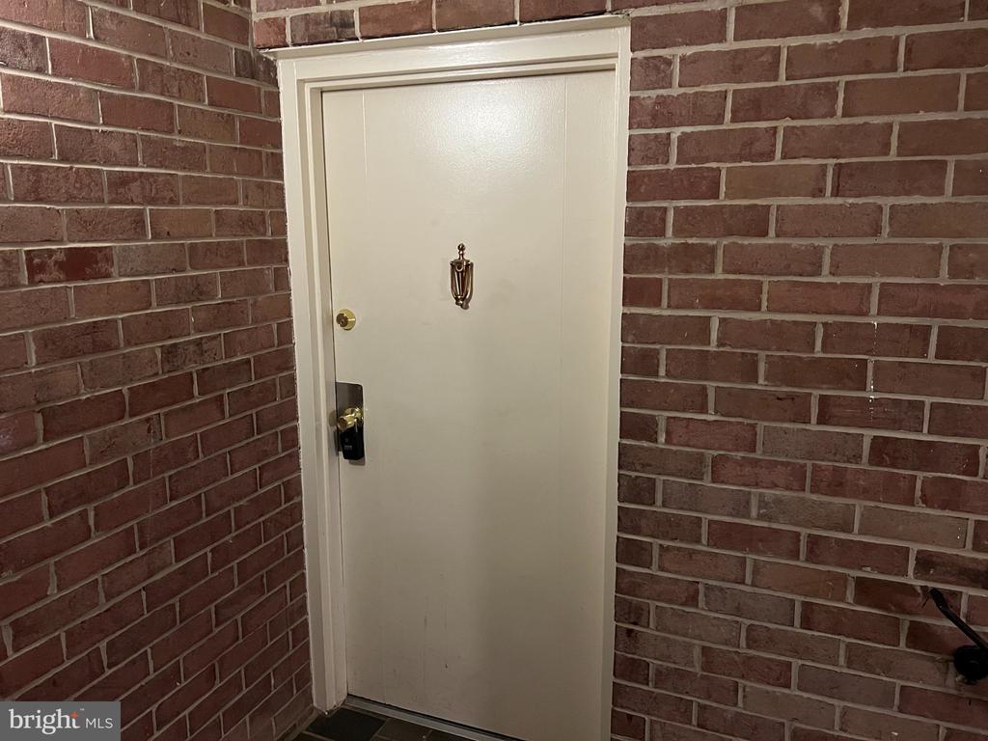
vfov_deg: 53.1
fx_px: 742
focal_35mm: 26
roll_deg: -0.1
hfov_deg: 67.3
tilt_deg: -11.2
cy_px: 370
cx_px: 494
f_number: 1.5
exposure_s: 1/30
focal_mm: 5.7
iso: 500
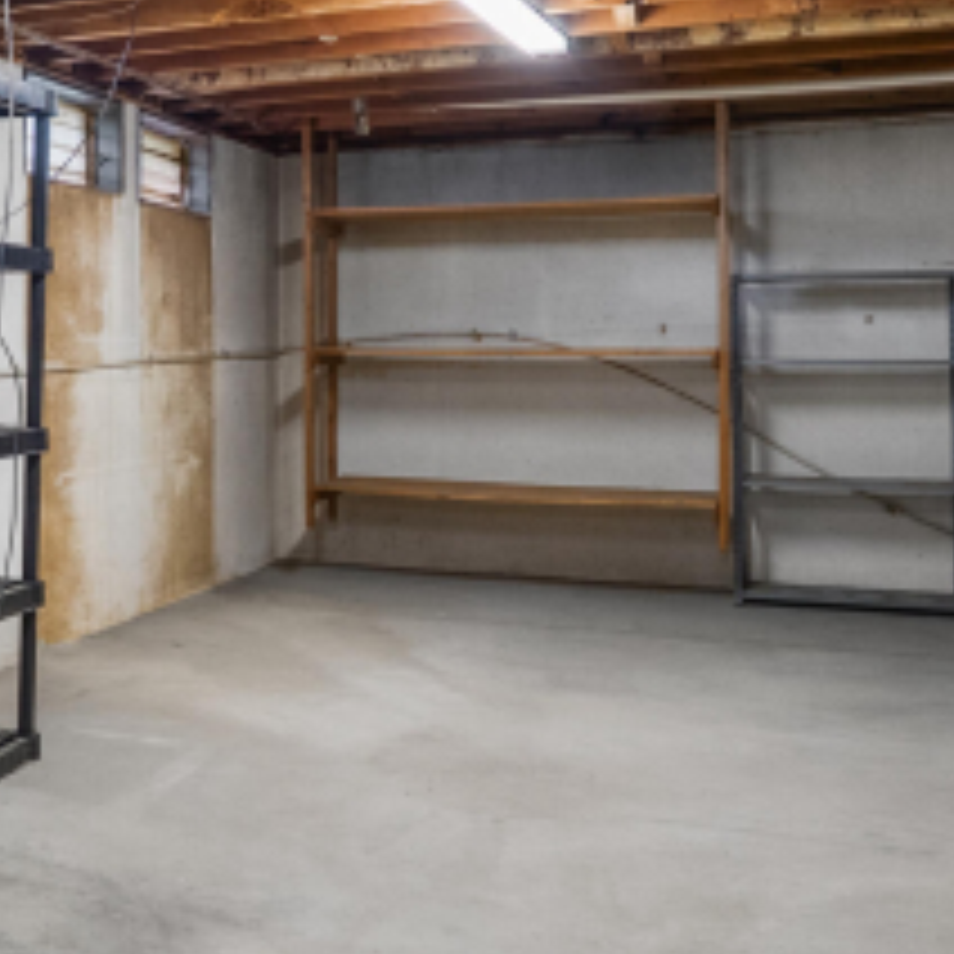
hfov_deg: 33.6
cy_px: 382
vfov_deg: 35.2
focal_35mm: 48
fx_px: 1497
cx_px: 110
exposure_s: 1/2
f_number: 11
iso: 2000
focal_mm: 16
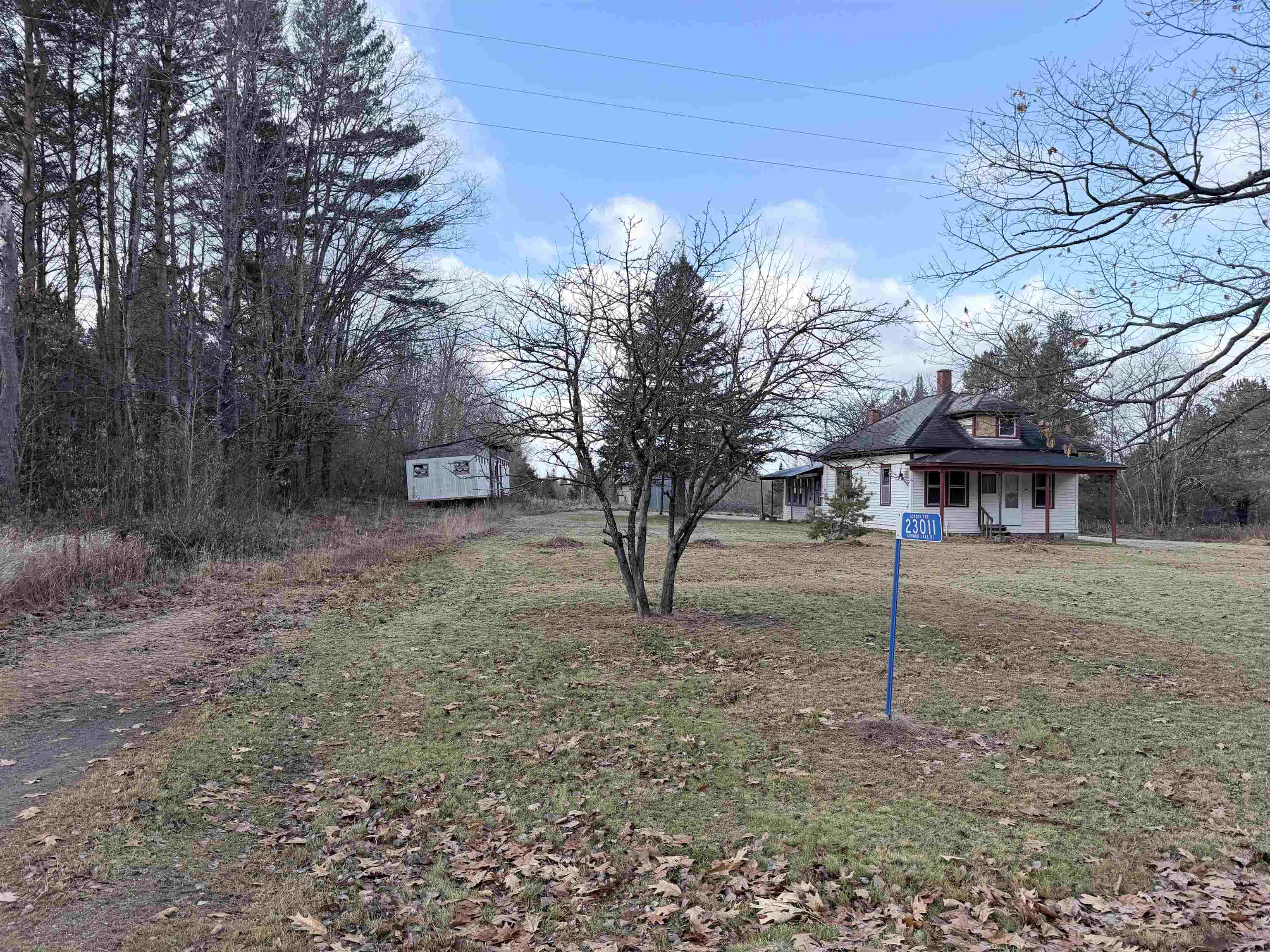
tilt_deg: +1.4
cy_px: 476
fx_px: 881
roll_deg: -0.8
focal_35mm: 24
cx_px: 635
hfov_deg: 71.6
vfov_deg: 56.8
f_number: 1.78
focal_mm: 6.76
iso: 80
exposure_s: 1/1949
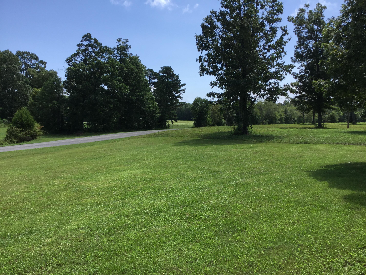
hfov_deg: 58.4
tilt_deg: -4.5
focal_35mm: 31
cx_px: 183
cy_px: 138
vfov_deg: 45.4
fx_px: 328
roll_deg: +0.7
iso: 25
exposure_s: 1/1274
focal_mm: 3.3
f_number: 2.4
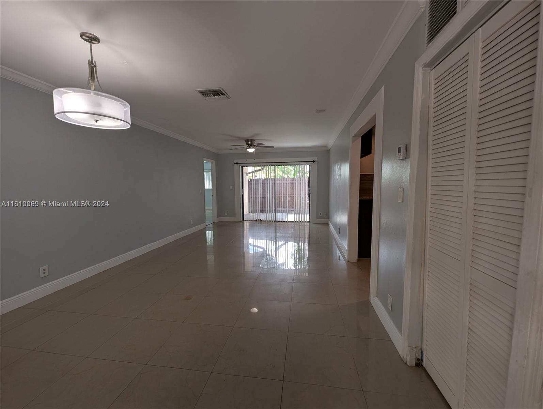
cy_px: 204
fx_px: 204
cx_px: 272
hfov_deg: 106.1
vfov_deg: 90.1
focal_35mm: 13
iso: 56
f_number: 2.2
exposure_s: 1/125
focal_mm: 1.95
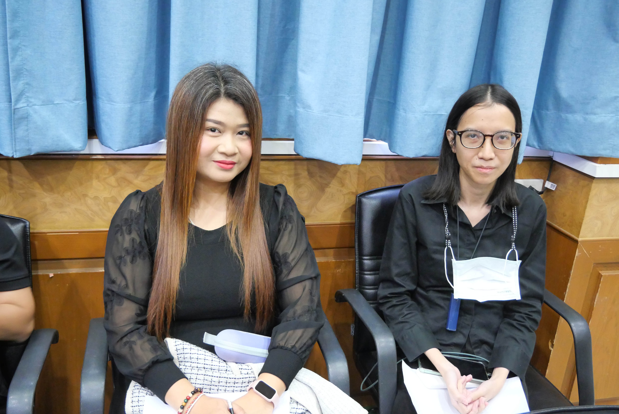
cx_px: 310
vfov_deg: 37.9
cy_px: 207
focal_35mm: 35
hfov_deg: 54.4
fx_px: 602
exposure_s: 1/30
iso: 3200
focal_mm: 17
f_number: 3.8
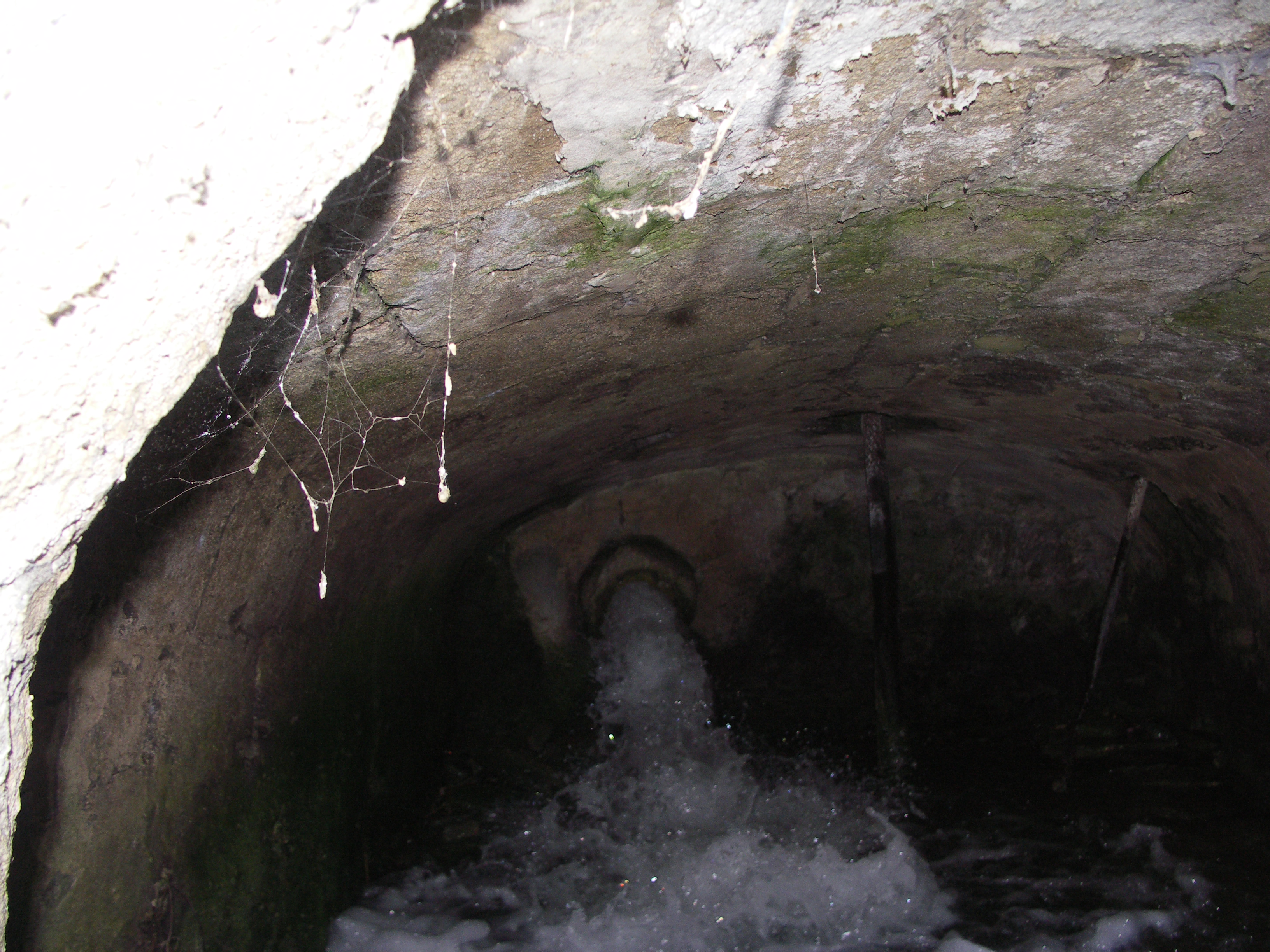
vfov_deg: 49.7
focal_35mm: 28
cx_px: 635
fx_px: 1027
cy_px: 476
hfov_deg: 63.4
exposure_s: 1/50
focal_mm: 7.2
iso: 200
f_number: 2.8
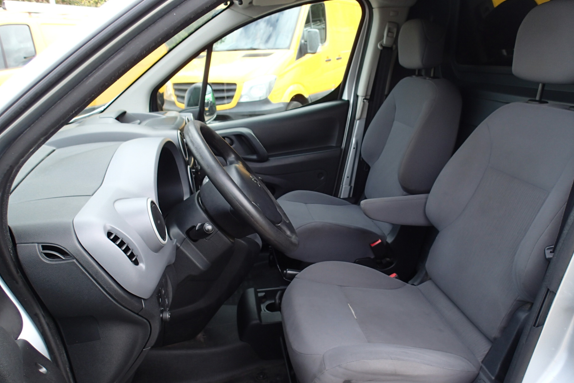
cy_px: 219
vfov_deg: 47.8
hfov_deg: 67.4
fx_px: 431
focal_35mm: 27
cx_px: 298
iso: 100
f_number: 2.8
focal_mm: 4.5
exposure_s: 1/125
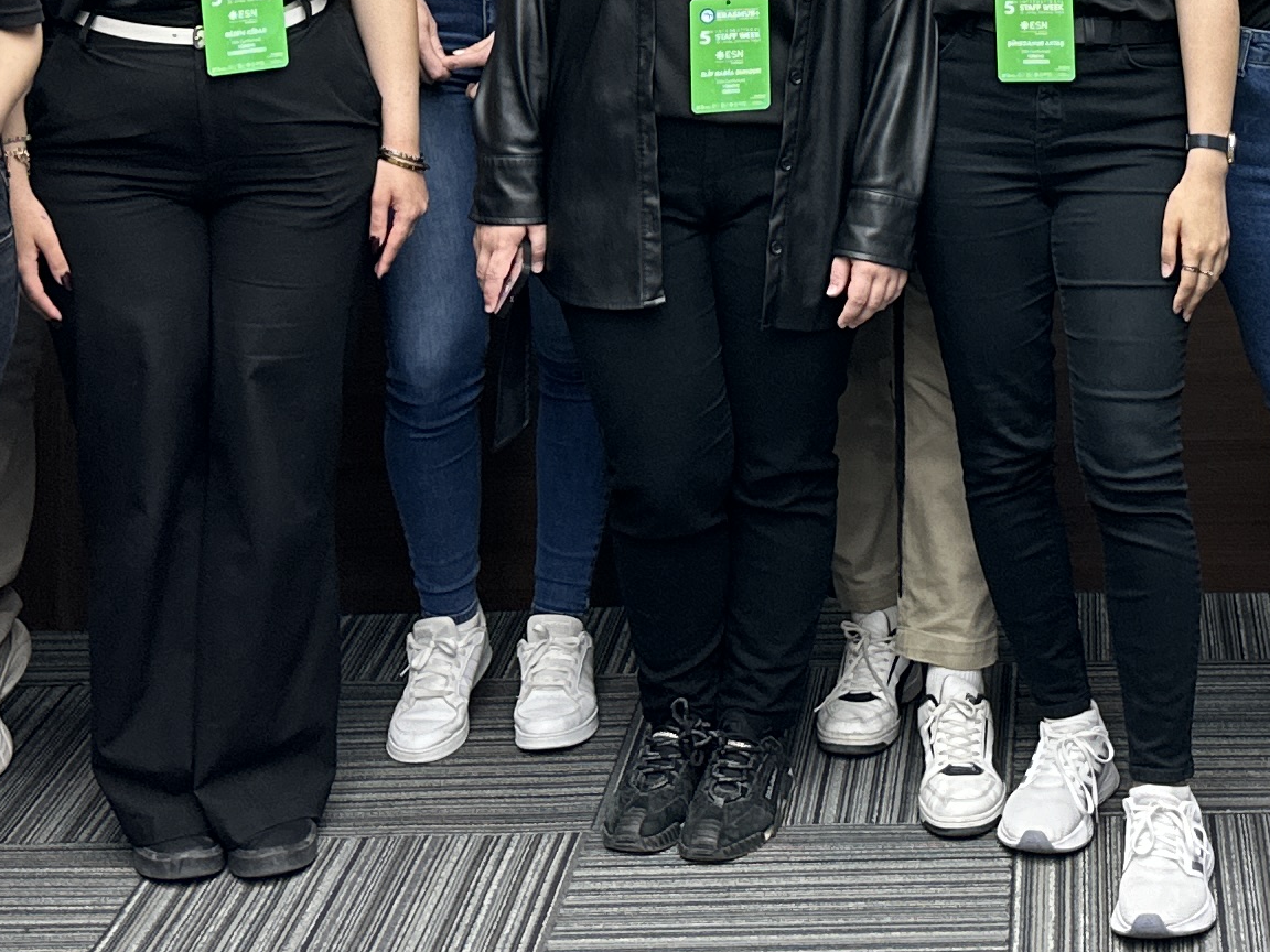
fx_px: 3082
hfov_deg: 22.8
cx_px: 1085
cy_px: -241
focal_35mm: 84
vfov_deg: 16.7
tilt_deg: -3.1
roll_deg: +0.9
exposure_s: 1/100
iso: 160
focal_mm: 6.86
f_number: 1.78
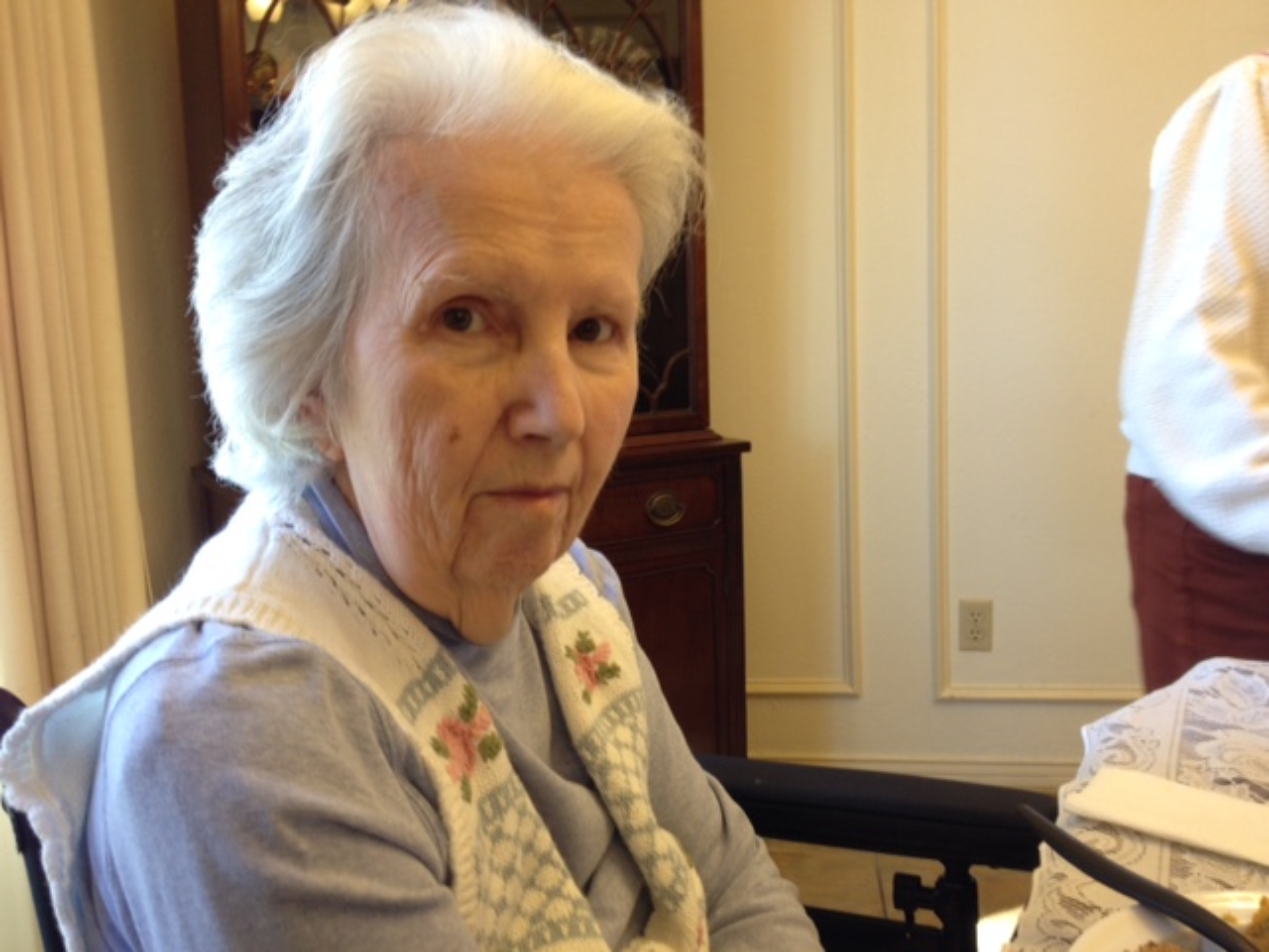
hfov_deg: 52.6
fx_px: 1283
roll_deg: +1.6
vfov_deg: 40.7
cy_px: 476
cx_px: 634
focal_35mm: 35
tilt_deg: -13.0
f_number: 2.4
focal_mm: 4.28
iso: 50
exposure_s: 1/20
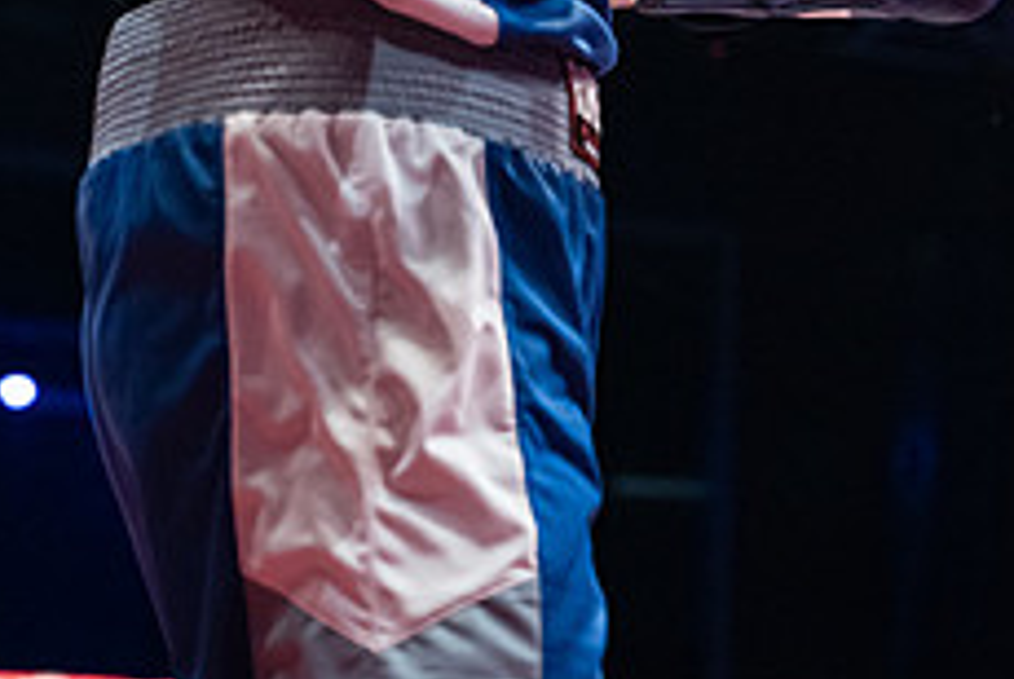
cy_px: -112
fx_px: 3553
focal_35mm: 126
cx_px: 1102
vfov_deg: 10.7
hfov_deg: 15.8
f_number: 2.8
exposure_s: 1/1000
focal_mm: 50
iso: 4000
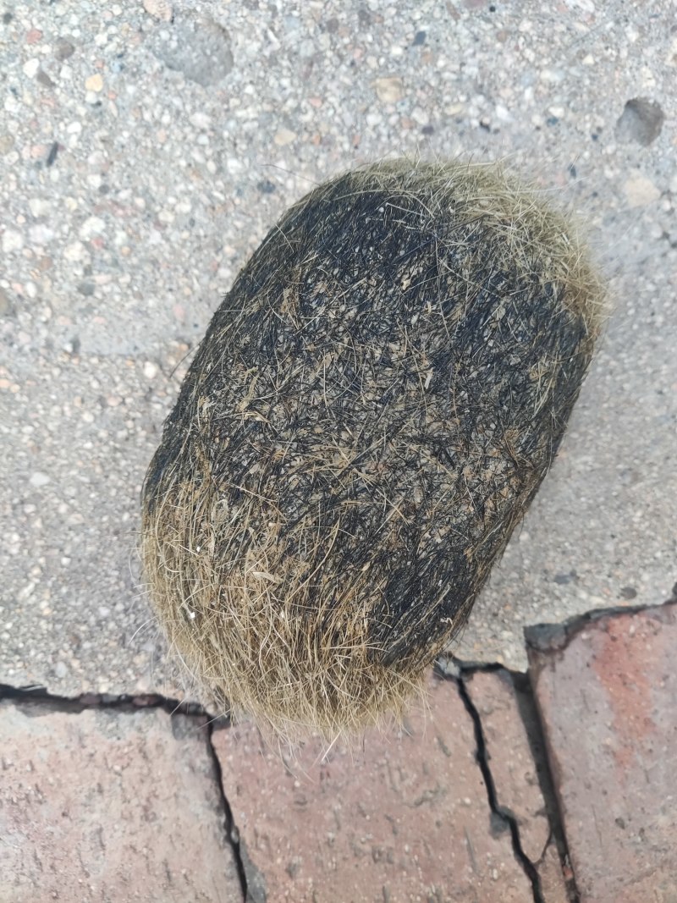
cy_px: 452
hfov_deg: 54.9
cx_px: 338
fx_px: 652
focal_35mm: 25
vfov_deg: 69.4
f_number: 1.79
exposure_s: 1/50
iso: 108
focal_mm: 4.71
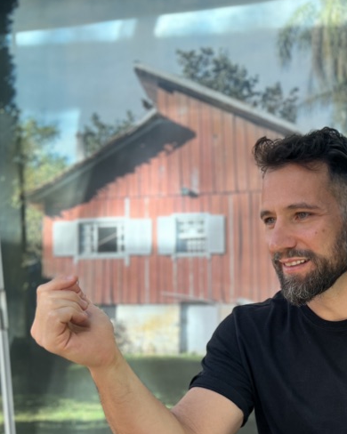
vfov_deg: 35.5
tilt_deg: -5.1
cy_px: 305
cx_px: 318
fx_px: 668
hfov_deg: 27.9
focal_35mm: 52
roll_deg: +2.3
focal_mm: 5.7
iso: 32
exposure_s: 1/148
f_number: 1.5
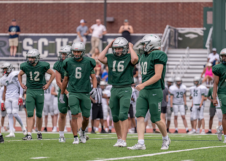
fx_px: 1706
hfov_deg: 7.6
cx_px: 110
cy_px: 88
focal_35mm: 266
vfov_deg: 5.4
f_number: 2.8
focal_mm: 200
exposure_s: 1/3200
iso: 320
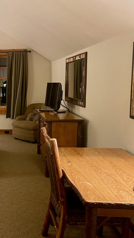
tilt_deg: -8.9
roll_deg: +1.2
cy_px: 119
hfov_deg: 28.7
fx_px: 240
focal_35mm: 38
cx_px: -8
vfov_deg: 52.8
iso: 400
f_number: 1.6
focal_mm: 4.2
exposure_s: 1/40
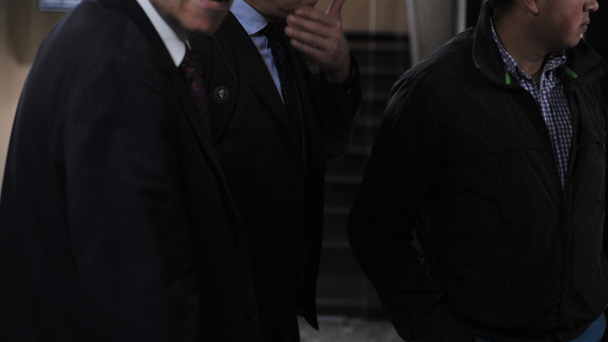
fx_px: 1564
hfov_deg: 22.0
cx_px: 344
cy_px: 63
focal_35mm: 97
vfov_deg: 12.4
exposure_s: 1/100
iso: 1600
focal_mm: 60
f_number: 2.8
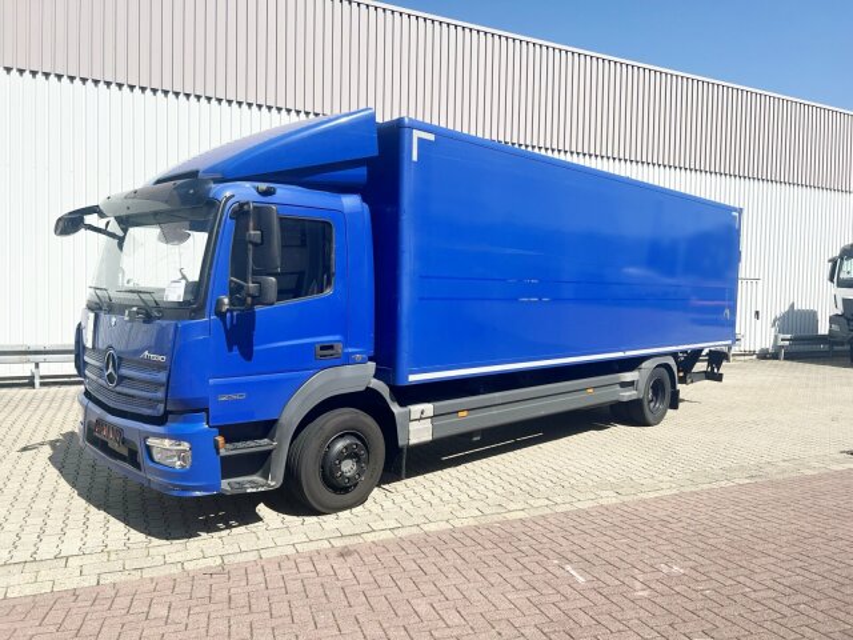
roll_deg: -1.7
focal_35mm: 26
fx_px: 641
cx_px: 426
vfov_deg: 53.1
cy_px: 320
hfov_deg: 67.3
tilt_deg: -2.0
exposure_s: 1/4831
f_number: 1.5
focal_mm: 5.7
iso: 50
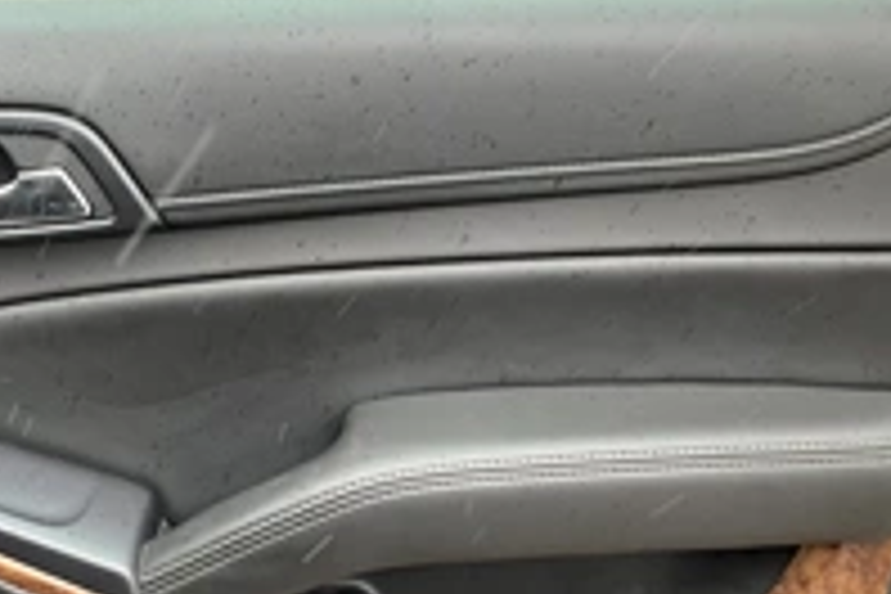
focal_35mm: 61
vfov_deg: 21.8
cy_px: 518
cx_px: 176
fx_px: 1510
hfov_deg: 32.0
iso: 50
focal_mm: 3
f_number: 1.8
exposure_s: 1/122
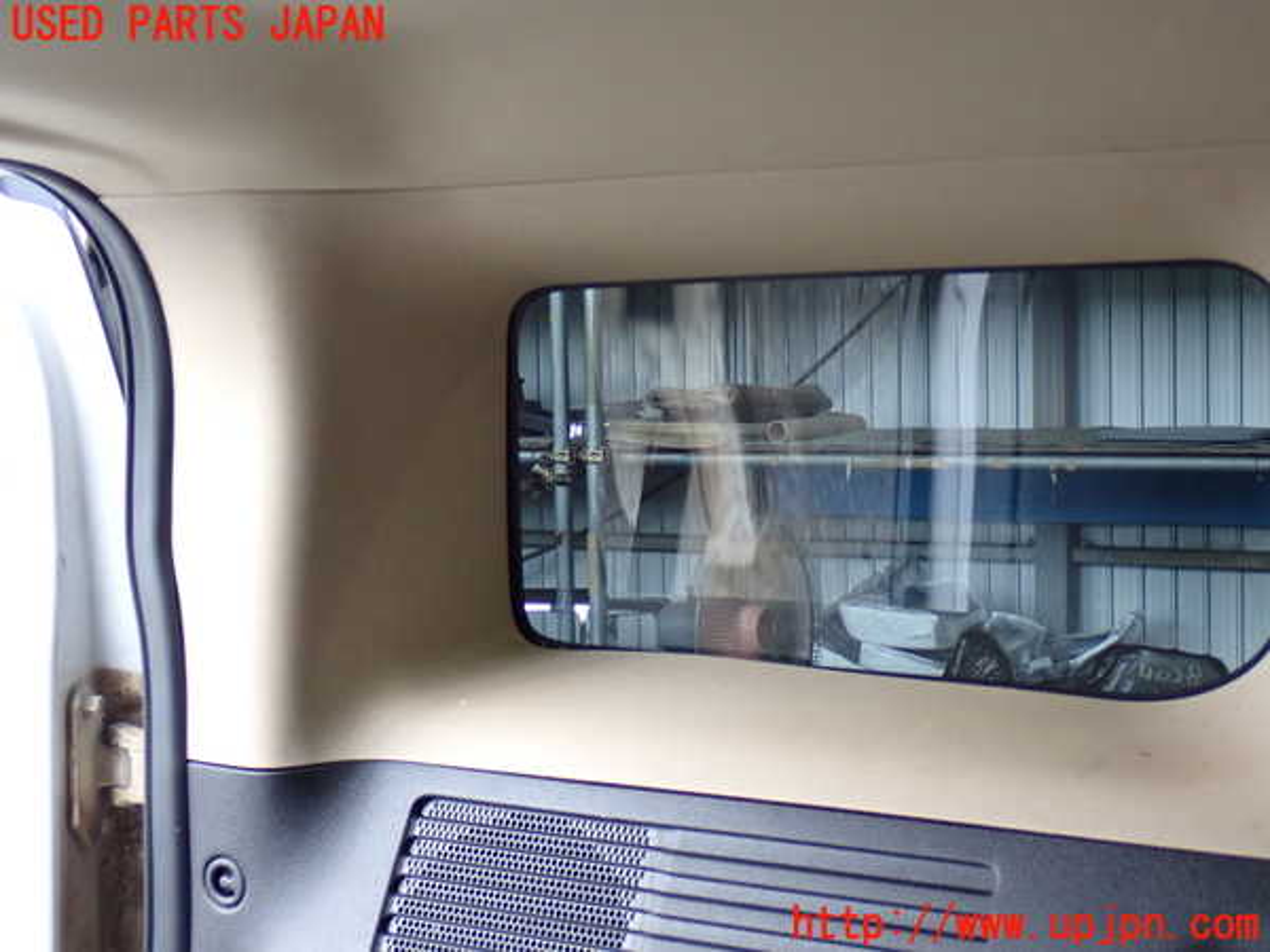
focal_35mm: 58
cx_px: 635
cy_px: 476
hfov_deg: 33.2
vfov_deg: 25.2
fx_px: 2128
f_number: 3.5
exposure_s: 1/50
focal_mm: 10.35
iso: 800
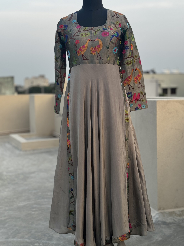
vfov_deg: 39.7
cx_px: 92
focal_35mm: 48
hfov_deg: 30.3
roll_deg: +0.6
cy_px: 123
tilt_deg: -5.0
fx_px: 340
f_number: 1.78
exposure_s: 1/276
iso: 64
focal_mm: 6.76
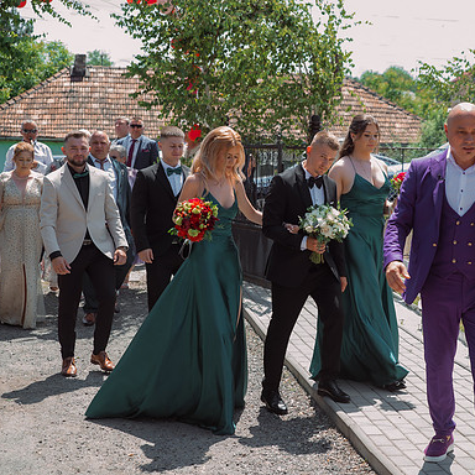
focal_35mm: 71
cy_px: 223
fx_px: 1102
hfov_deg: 24.2
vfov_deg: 24.3
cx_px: 315
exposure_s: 1/320
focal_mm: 52
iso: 160
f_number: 3.5
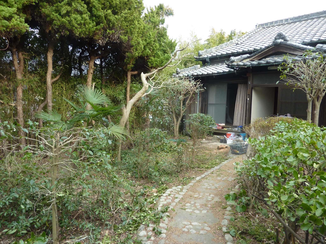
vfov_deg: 54.9
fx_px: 235
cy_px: 122
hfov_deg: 69.4
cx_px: 163
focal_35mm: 25
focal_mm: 4.1
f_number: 3.3
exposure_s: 1/80
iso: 80
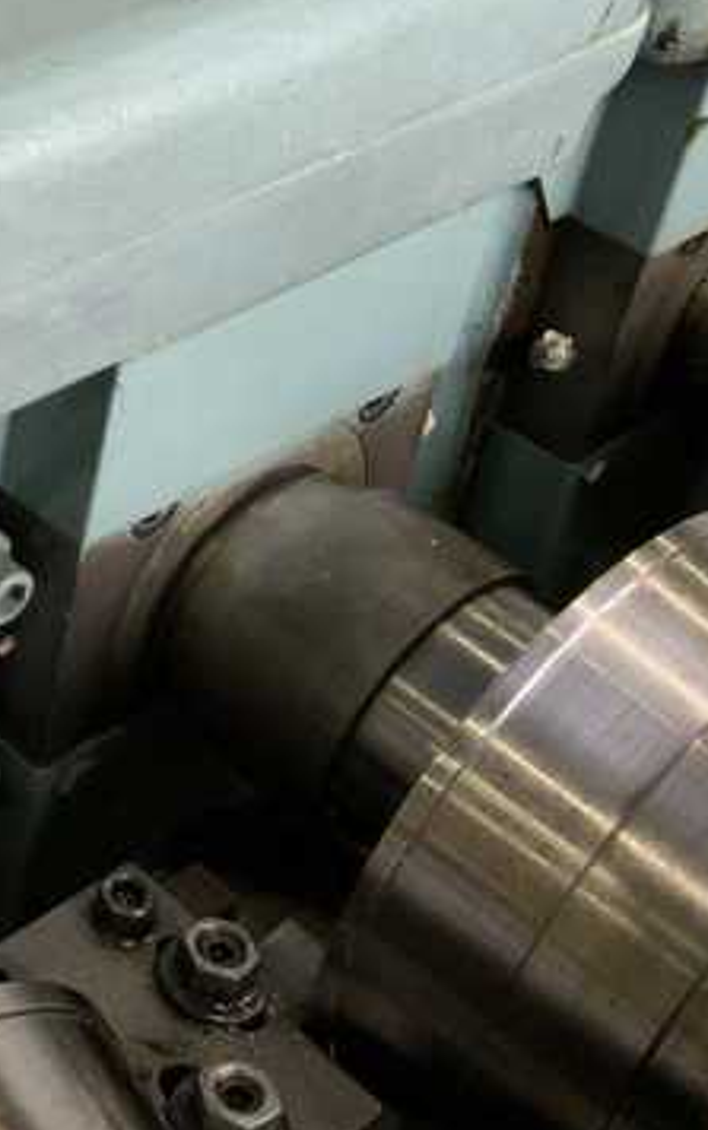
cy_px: 321
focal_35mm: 69
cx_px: -330
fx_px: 2127
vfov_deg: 29.4
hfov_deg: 17.2
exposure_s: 1/120
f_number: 1.8
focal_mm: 3
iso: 64
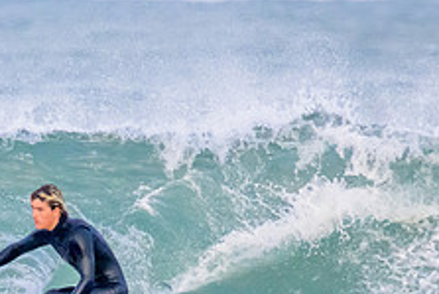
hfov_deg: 1.0
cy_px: 321
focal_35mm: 2168
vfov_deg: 0.6
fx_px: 26454
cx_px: 39
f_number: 11
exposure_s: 1/2000
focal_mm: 800
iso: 6400
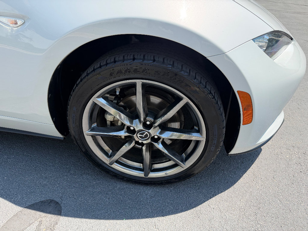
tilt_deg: -35.5
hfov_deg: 71.6
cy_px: 116
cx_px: 154
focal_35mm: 24
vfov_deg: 56.8
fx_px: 214
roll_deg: -2.7
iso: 100
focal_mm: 6.76
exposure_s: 1/1618
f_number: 1.78
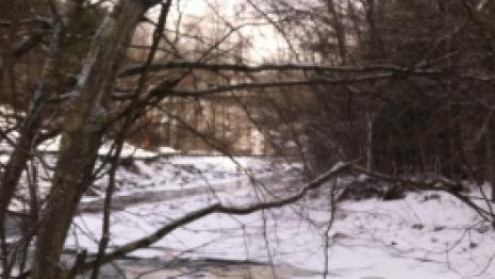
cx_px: 519
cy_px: 264
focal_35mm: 84
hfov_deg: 23.9
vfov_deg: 14.2
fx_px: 1103
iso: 80
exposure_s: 1/375
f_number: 2.8
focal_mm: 3.85
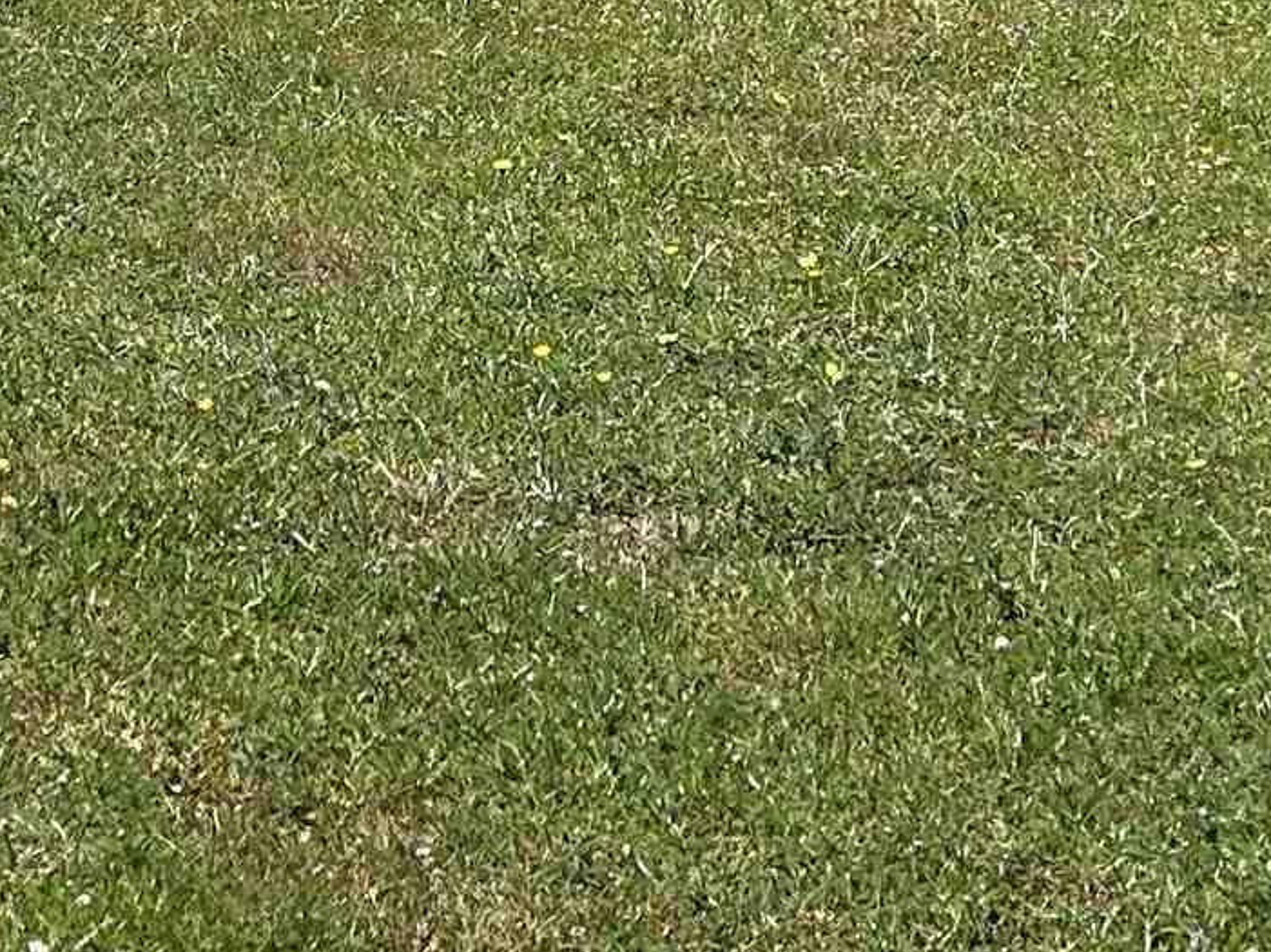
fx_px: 4184
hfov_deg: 17.2
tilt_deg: +0.3
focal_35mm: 114
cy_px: -760
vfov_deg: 12.0
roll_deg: -1.3
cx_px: 301
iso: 50
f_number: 1.5
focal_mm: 5.7
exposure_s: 1/3704
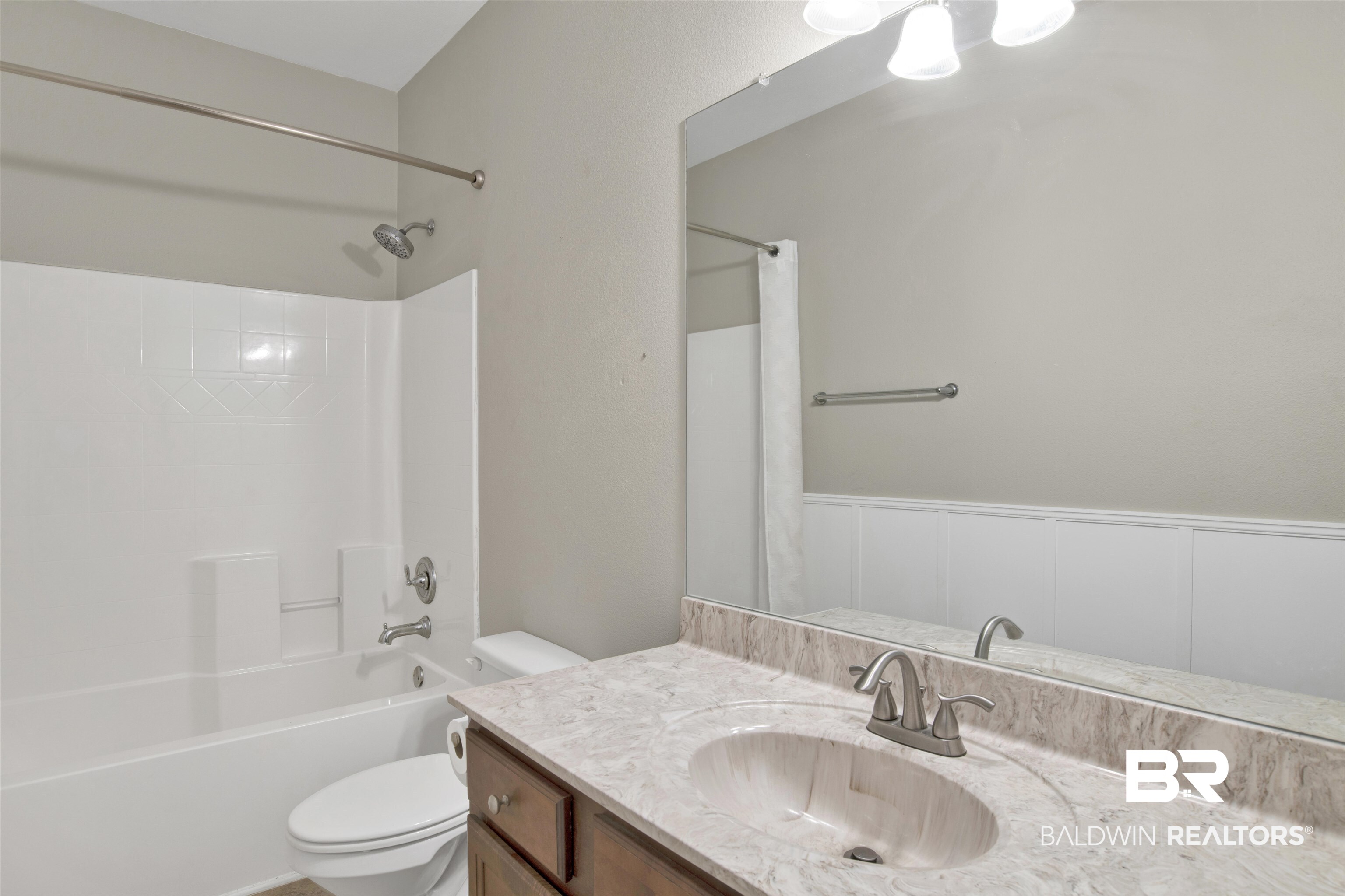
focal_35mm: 18
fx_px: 672
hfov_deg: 90.0
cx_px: 672
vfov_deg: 67.4
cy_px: 448
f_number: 11
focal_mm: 18
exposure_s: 1/6
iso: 200
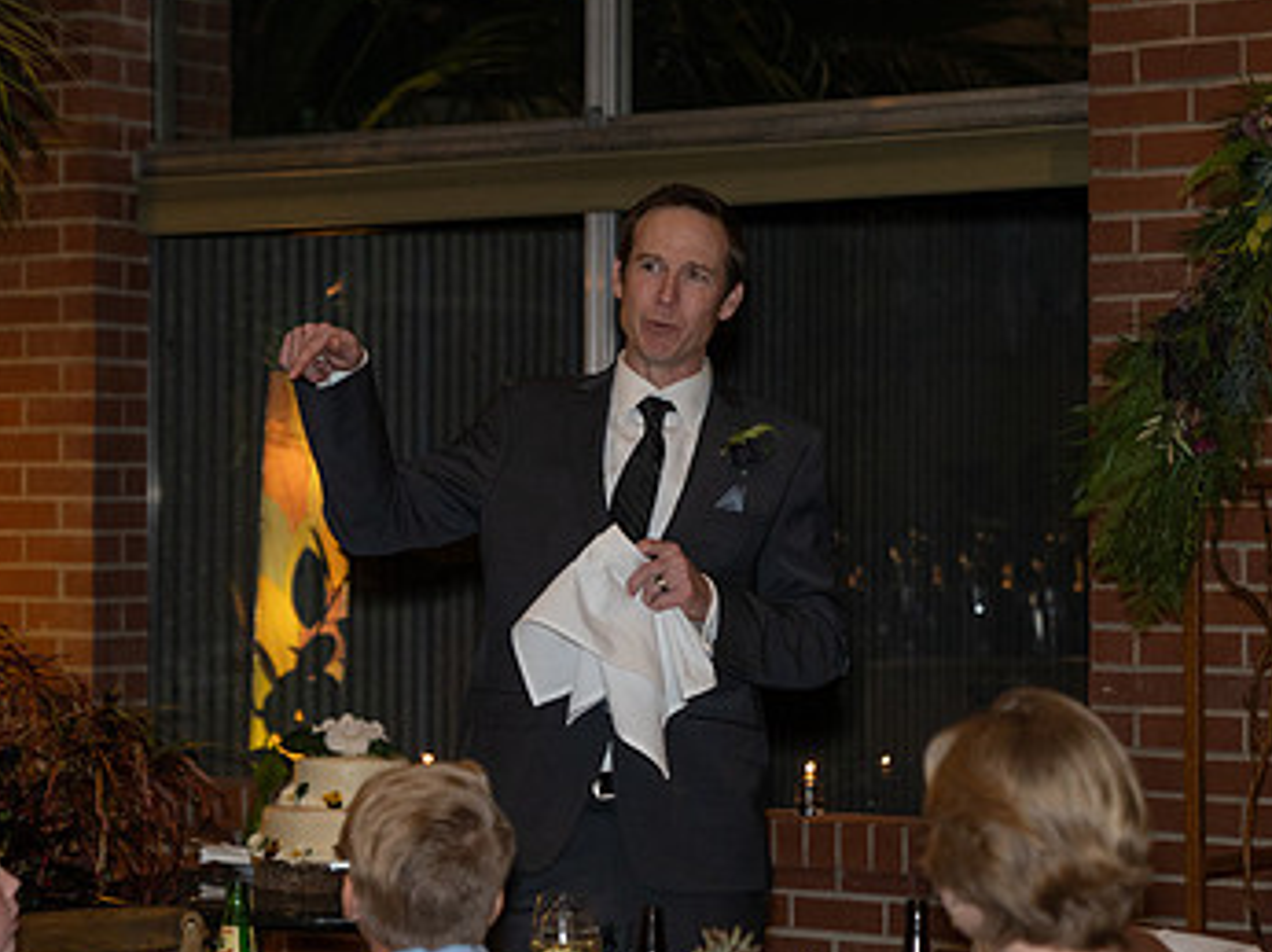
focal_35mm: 111
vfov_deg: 13.3
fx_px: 4076
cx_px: 587
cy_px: 485
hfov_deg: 17.7
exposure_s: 1/125
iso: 2000
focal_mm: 64
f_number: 2.8
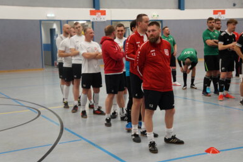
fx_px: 378
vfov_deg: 24.2
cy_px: 79
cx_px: 123
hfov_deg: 35.7
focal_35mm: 56
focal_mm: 36
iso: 800
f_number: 4.5
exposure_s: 1/60
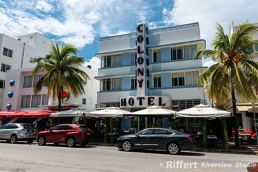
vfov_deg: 49.5
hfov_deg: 69.4
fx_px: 186
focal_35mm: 26
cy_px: 84
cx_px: 129
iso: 100
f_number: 11
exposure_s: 1/250
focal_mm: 24
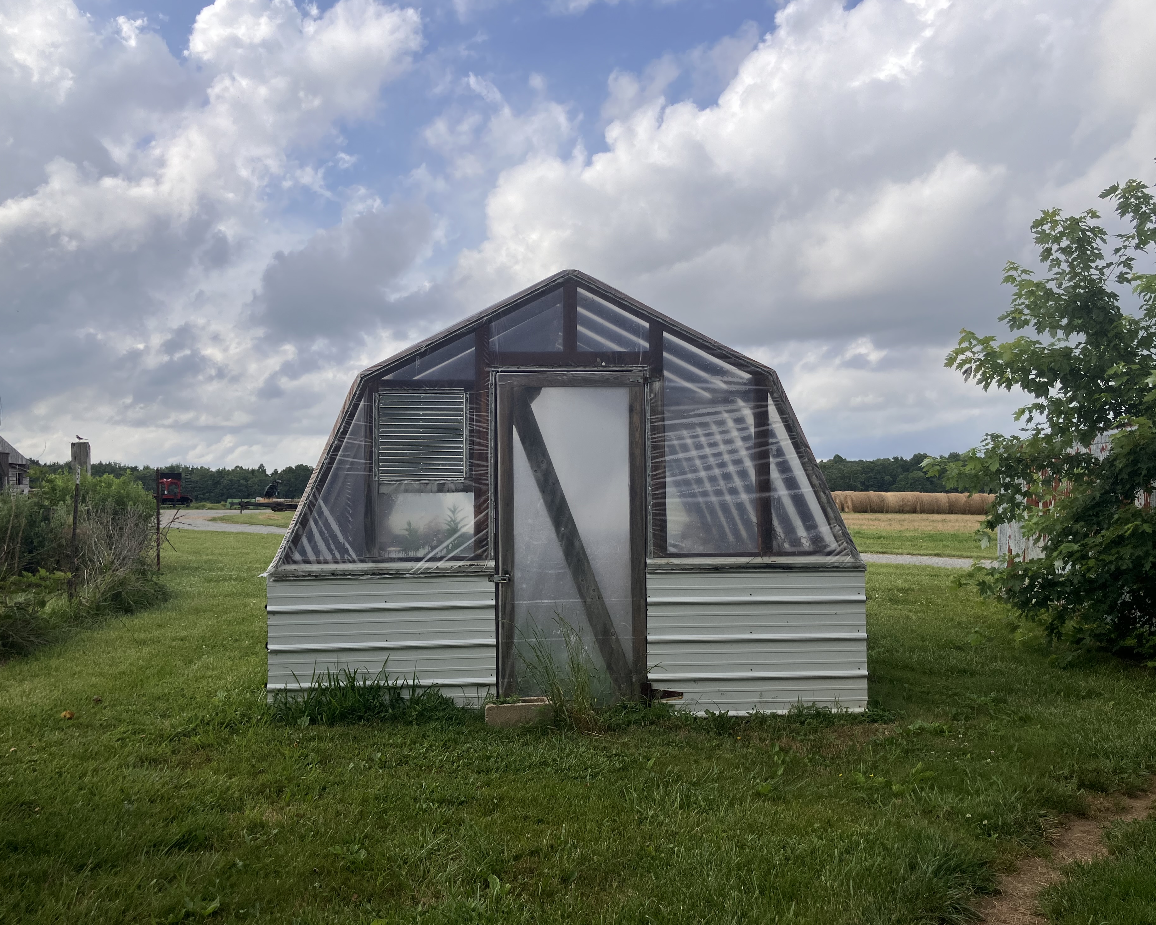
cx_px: 560
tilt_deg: +2.2
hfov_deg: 58.8
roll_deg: +0.5
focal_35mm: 30
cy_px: 455
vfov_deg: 48.5
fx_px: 1026
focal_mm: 3.99
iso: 32
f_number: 1.8
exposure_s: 1/2703
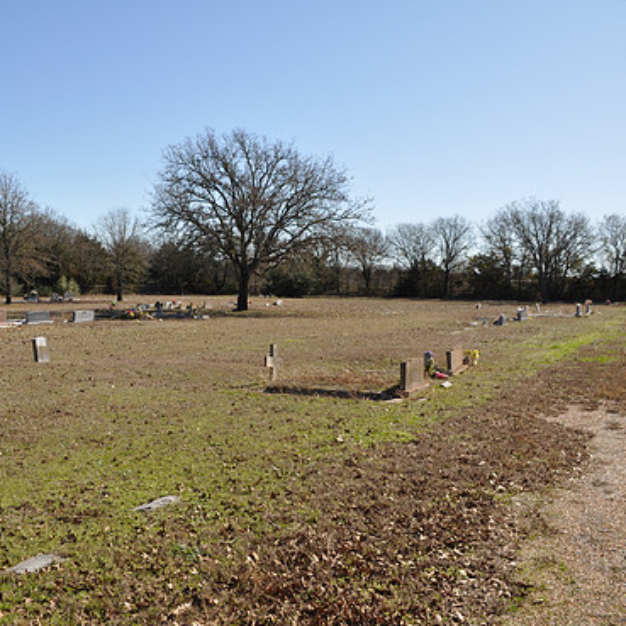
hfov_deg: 45.9
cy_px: 321
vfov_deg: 46.0
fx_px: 737
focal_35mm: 36
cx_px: 263
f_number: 8
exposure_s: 1/250
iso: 200
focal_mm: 18
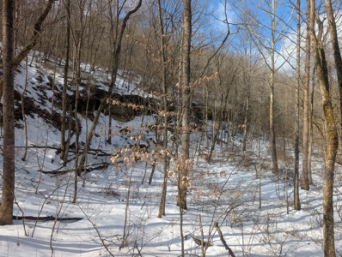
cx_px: 171
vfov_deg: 57.0
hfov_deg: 71.5
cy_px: 128
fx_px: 238
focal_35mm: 24
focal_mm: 6.9
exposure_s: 1/806
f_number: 1.68
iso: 19
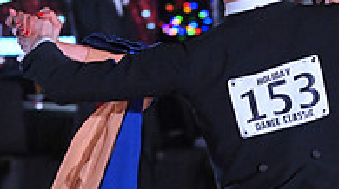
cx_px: 298
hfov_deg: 7.0
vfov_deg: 3.9
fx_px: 2746
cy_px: 274
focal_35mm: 306
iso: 5000
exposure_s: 1/400
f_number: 5.6
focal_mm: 98
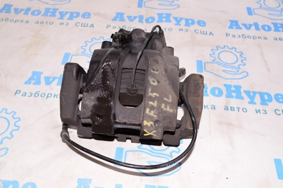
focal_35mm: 38
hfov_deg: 51.3
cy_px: 94
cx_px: 142
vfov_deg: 35.4
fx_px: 294
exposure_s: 1/200
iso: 1600
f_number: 8
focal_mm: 25
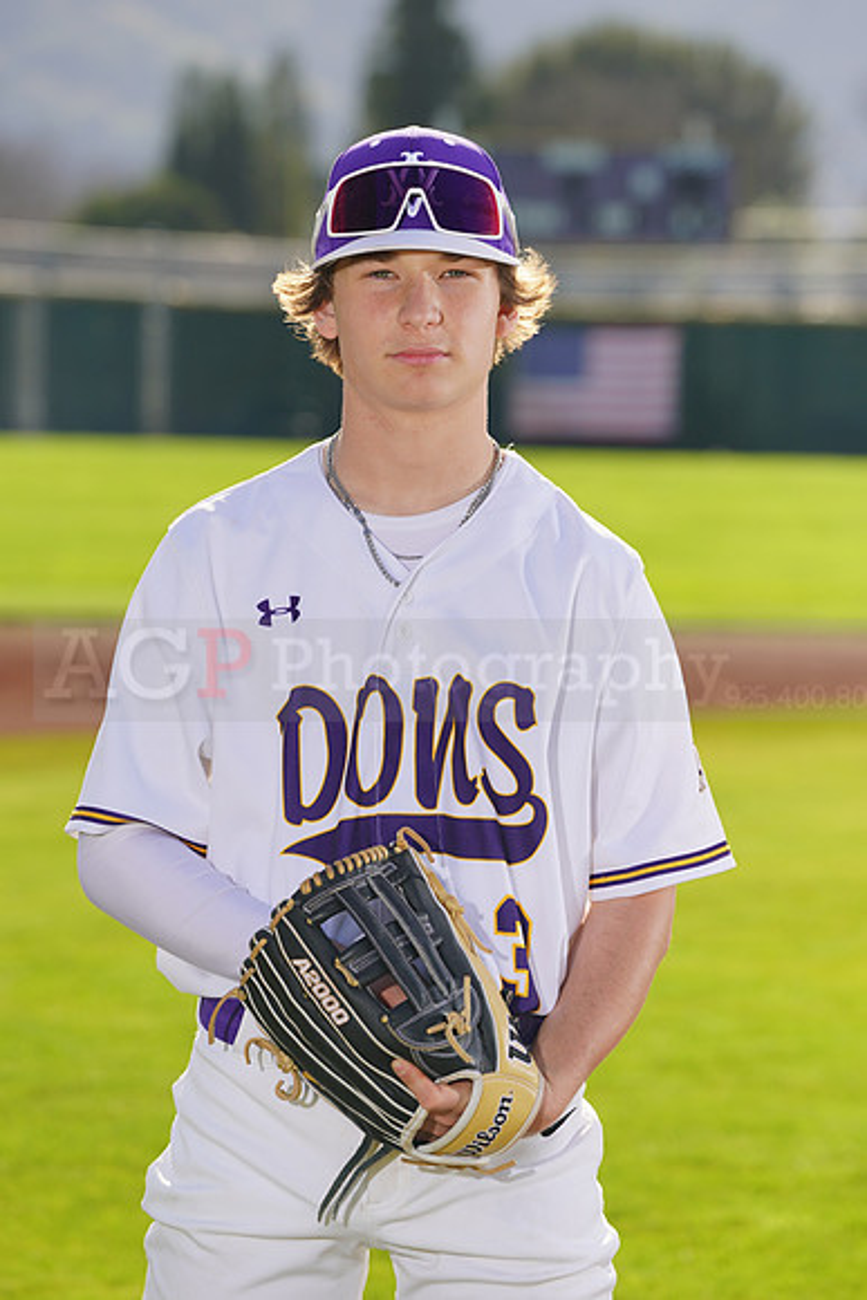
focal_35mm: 218
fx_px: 7870
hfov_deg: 6.3
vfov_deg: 9.4
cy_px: 650
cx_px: 434
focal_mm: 218
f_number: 8
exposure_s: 1/250
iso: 100
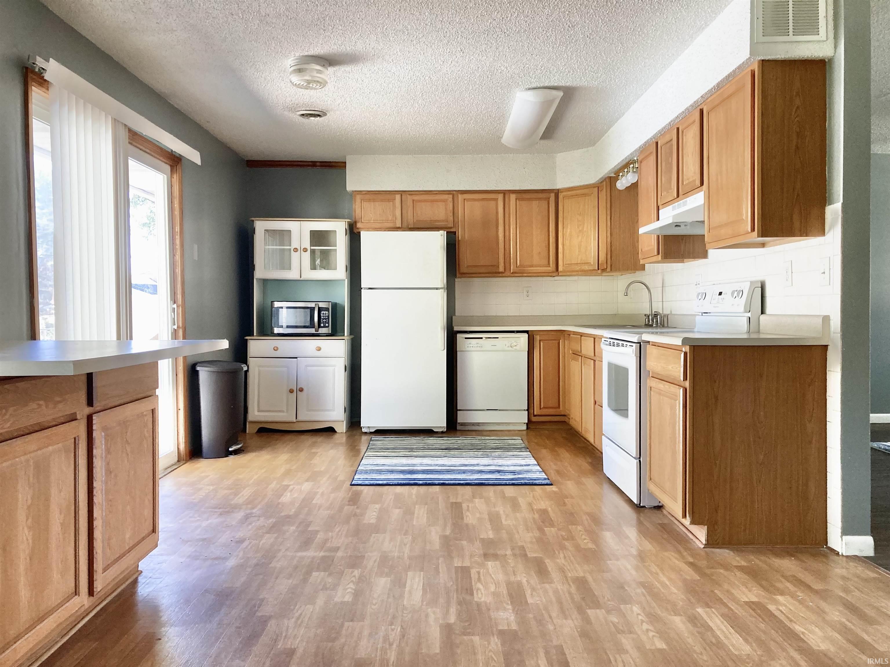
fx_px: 720
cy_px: 334
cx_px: 445
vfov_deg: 49.7
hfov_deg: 63.4
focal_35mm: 28
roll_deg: +1.1
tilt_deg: -2.0
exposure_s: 1/60
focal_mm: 3.99
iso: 125
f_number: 1.8
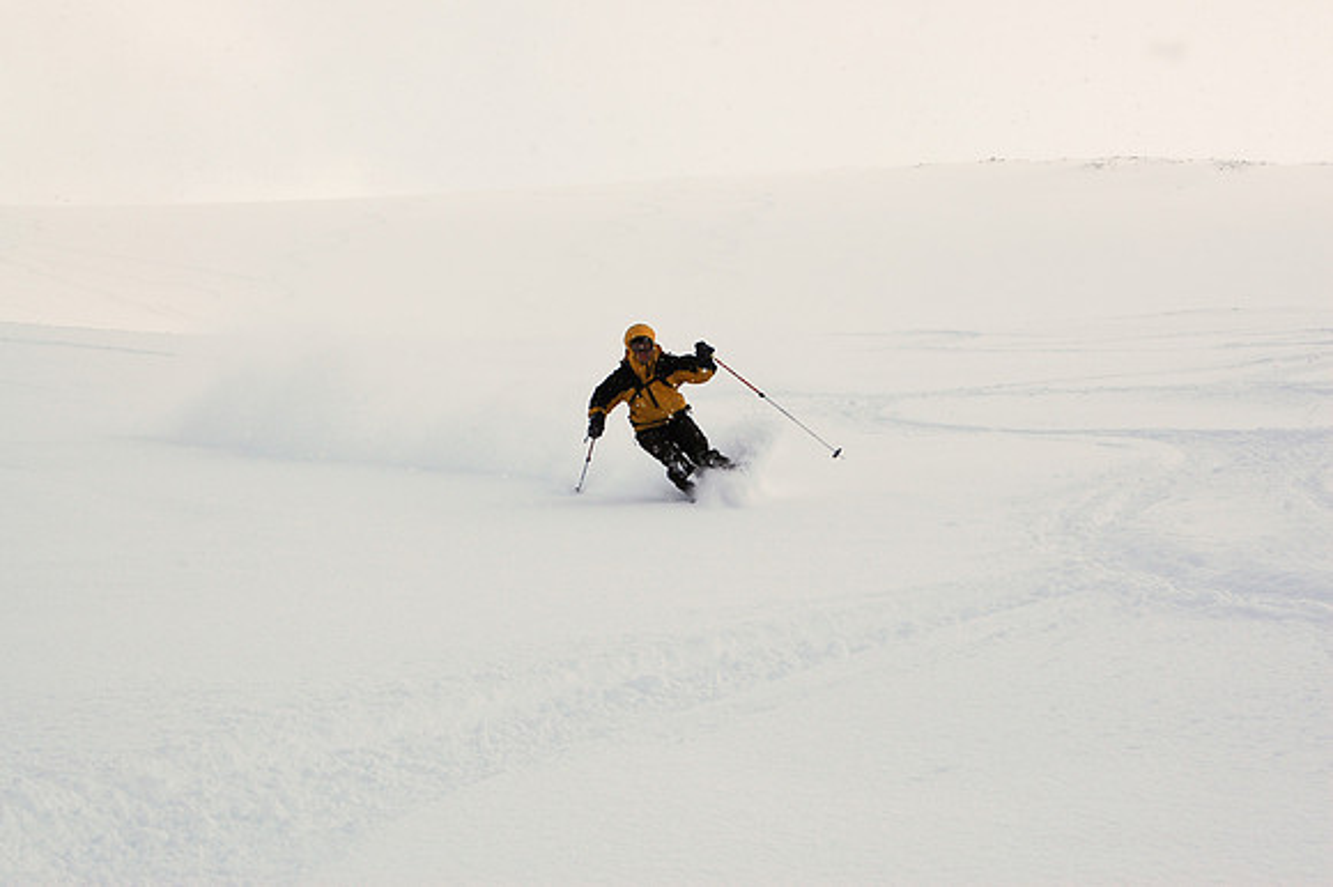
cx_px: 666
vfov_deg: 16.5
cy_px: 444
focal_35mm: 82
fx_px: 3053
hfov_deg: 24.6
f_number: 11
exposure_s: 1/500
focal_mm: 55
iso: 200
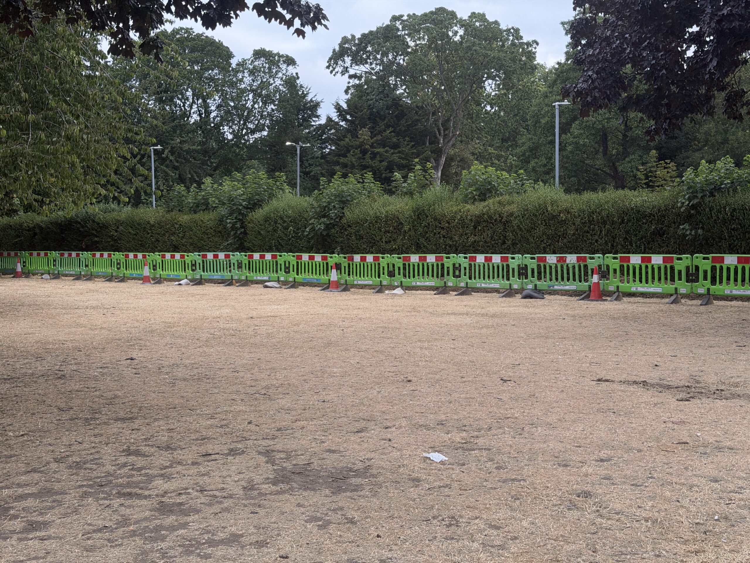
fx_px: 1040
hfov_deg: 39.7
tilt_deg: -3.8
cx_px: 375
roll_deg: +1.7
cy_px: 282
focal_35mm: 48
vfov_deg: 30.3
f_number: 1.78
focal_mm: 6.76
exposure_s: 1/778
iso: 80
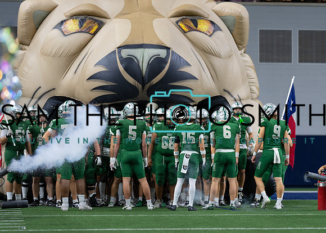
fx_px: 1309
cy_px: 116
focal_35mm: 141
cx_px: 163
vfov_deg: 10.2
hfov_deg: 14.2
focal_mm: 135
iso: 1000
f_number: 1.8
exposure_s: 1/1000
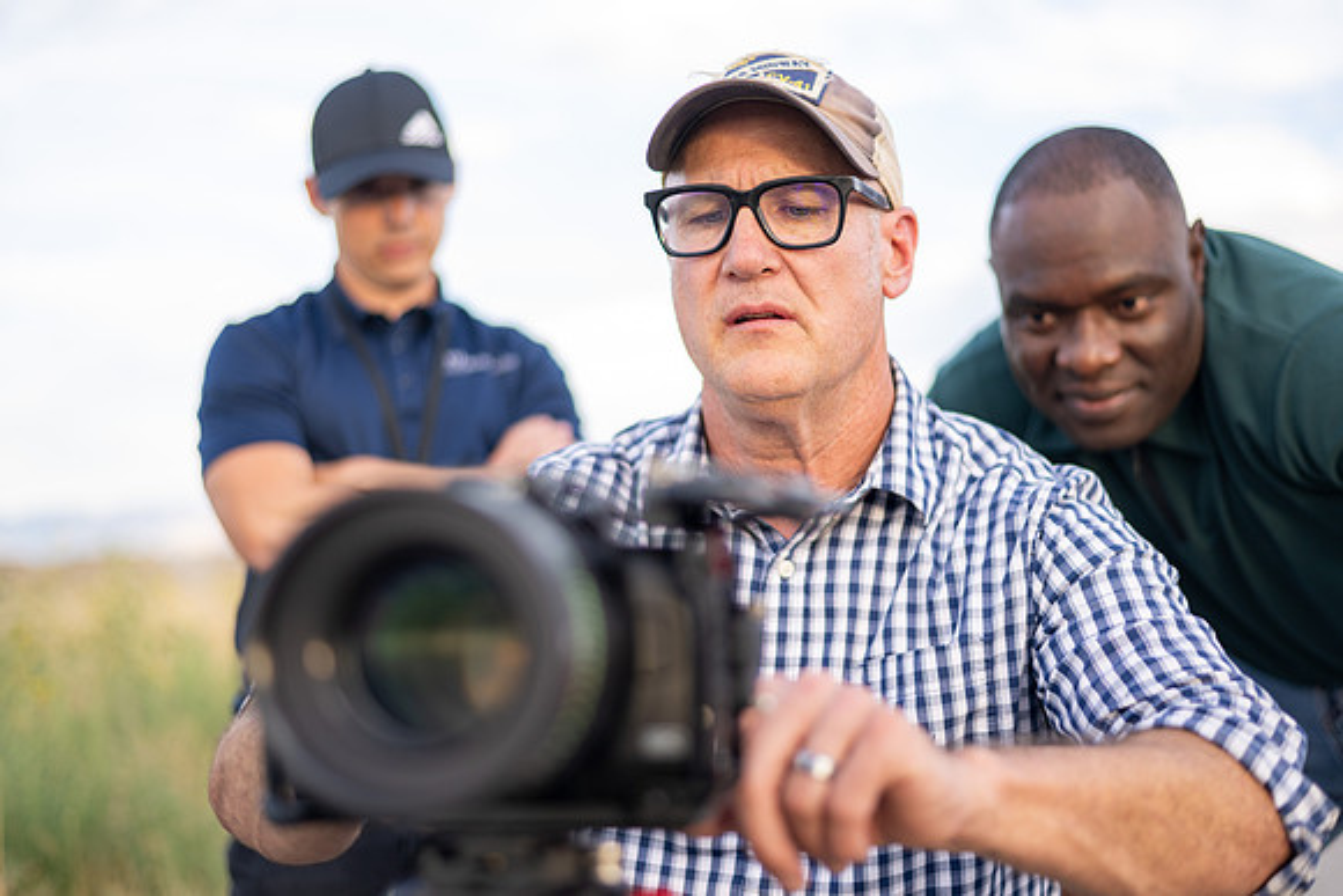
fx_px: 1866
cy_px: 448
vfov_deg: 27.0
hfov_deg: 39.6
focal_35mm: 50
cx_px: 672
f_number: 1.8
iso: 200
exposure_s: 1/640
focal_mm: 50
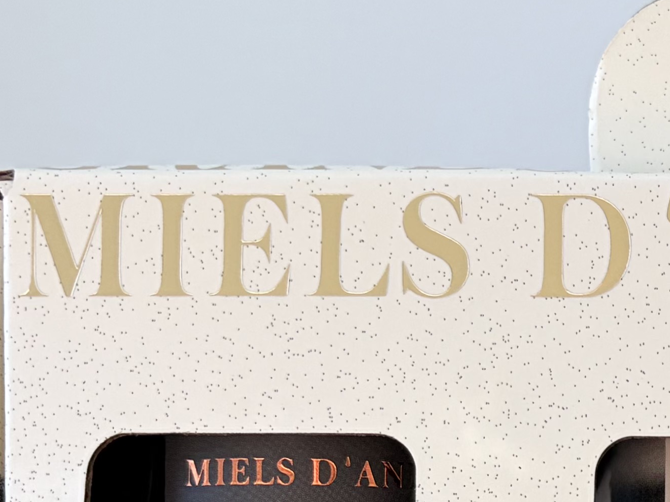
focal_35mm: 109
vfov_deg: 13.1
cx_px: 1006
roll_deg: +0.4
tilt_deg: +0.1
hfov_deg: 16.4
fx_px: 2110
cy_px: 660
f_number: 1.6
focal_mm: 5.96
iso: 40
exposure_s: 1/217
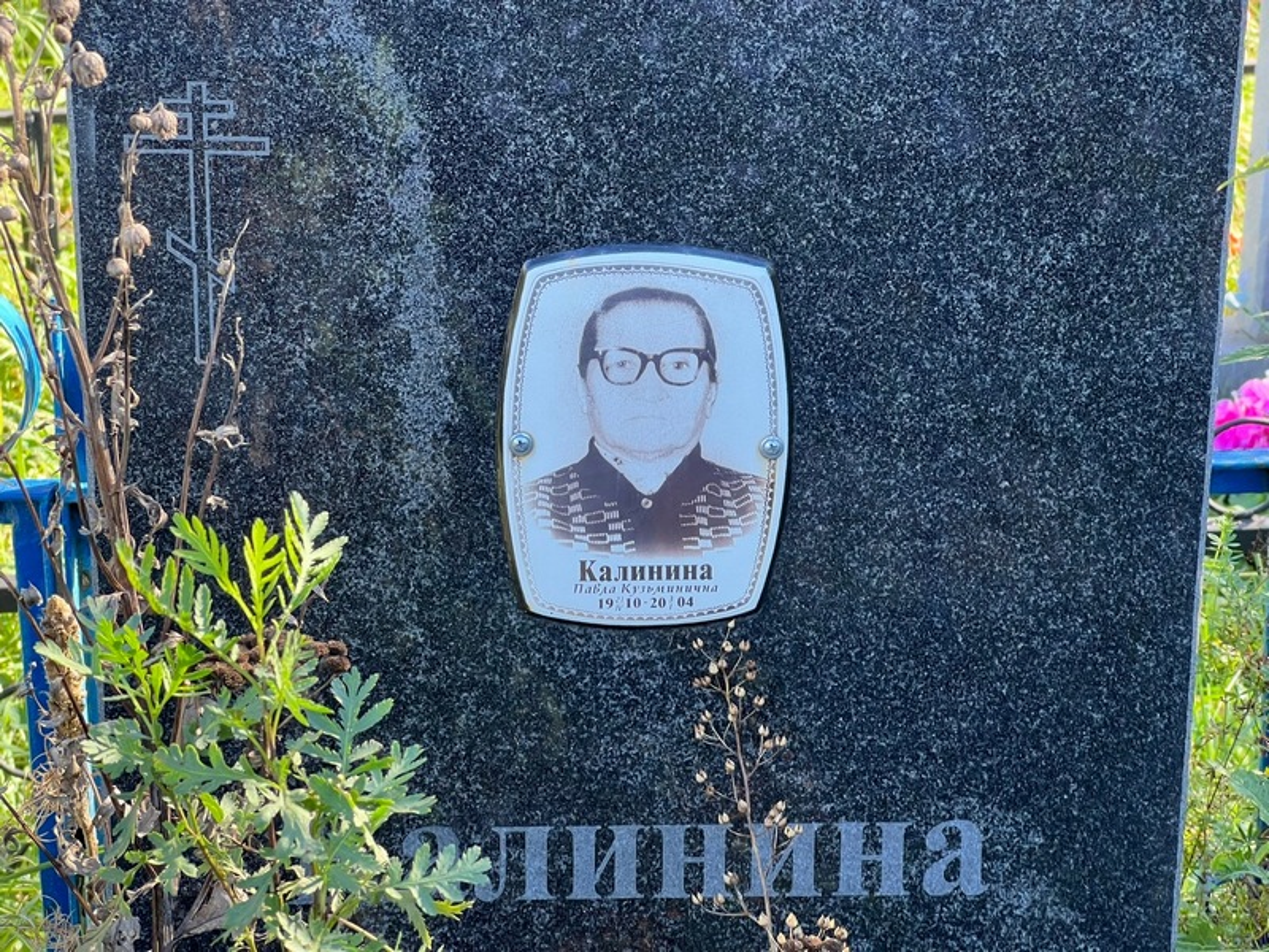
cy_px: 476
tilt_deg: -17.3
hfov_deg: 25.3
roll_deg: +2.0
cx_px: 634
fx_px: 2823
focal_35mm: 77
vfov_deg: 19.1
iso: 64
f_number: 2.8
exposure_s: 1/99
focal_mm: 9
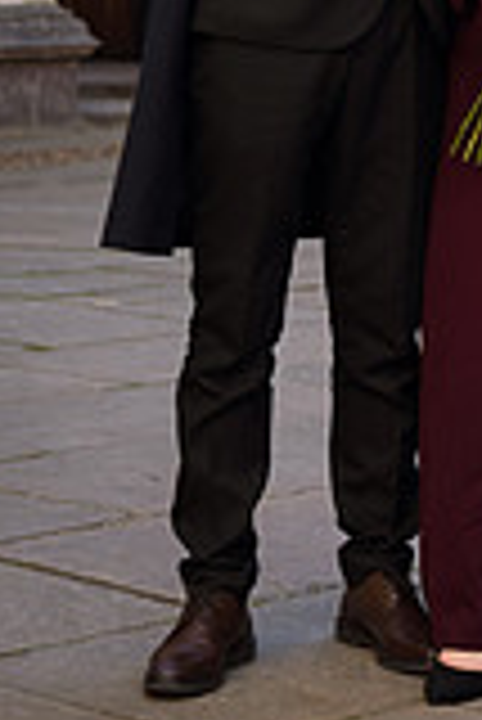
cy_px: -216
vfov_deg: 11.8
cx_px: 518
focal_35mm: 169
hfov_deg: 8.1
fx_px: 3387
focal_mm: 40
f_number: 2.8
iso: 200
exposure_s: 1/640
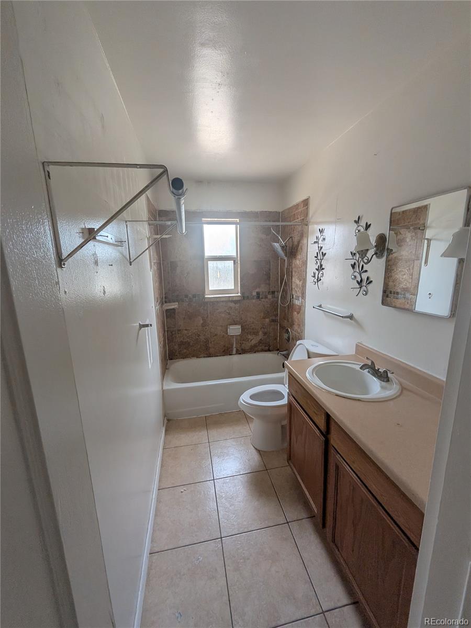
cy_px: 314
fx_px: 236
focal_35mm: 13
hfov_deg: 89.9
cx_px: 236
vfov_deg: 106.2
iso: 38
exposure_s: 1/65.6
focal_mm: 1.54
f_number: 2.2
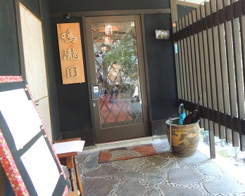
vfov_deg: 46.9
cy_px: 77
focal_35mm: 31
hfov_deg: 56.6
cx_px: 150
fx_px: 225
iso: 400
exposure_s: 1/20
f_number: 2.8
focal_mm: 4.3
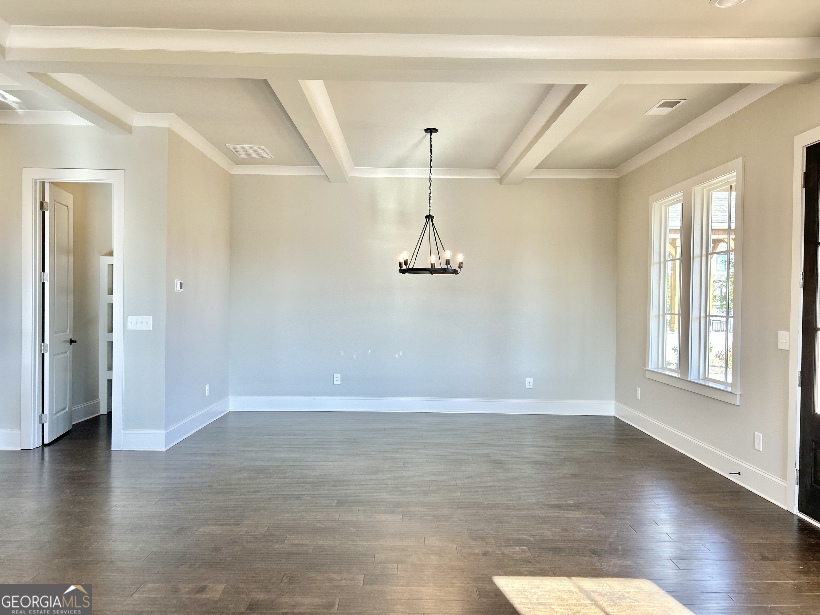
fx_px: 616
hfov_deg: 67.3
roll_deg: -1.0
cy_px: 308
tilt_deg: -0.7
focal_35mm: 26
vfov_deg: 53.1
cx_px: 410
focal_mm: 5.7
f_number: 1.5
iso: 32
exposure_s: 1/120
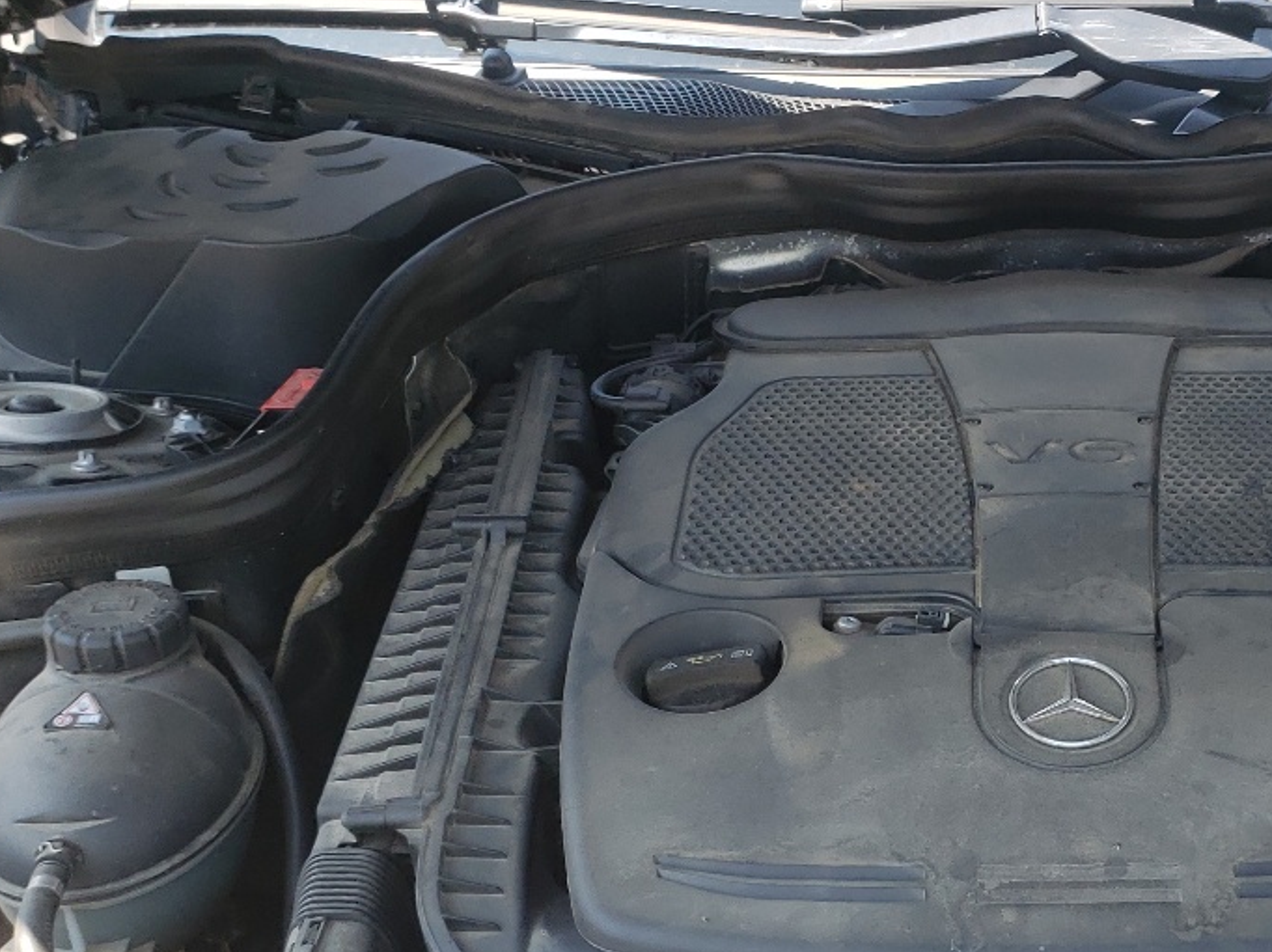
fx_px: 2241
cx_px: 1080
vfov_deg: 23.8
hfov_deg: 30.6
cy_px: 678
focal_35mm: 61
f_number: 1.5
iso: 50
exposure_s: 1/476
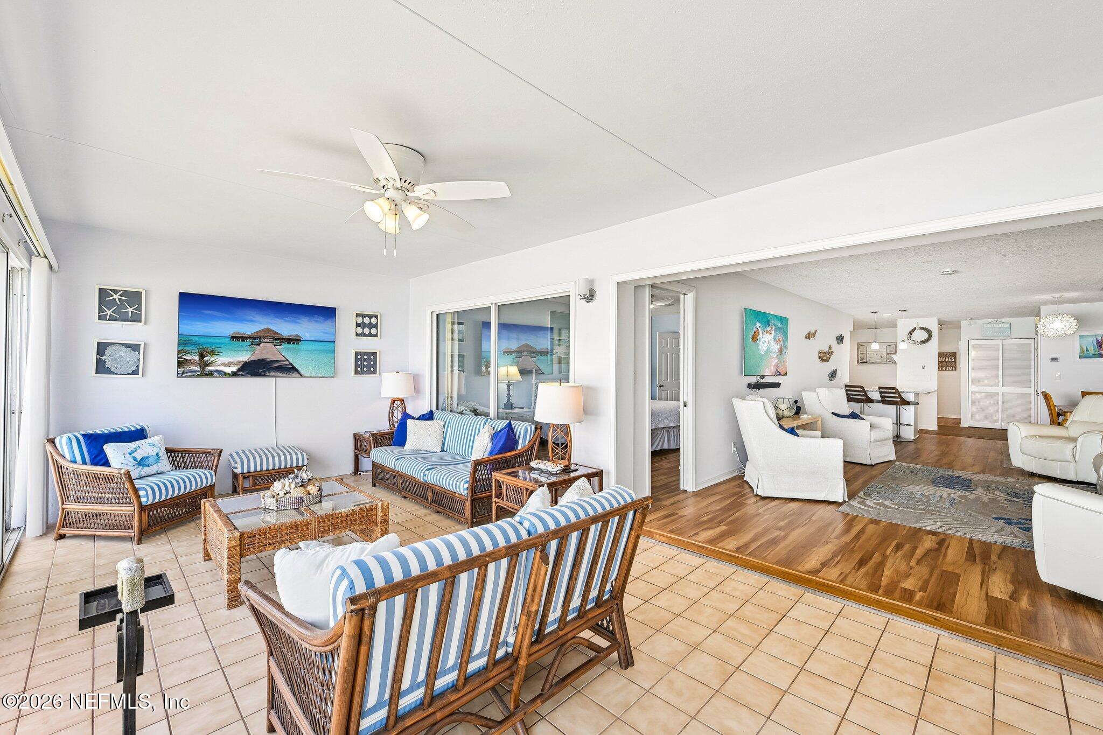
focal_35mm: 15
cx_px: 552
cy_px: 368
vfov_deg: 77.3
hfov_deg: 100.4
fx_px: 460
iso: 100
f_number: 8
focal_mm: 15
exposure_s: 1/15
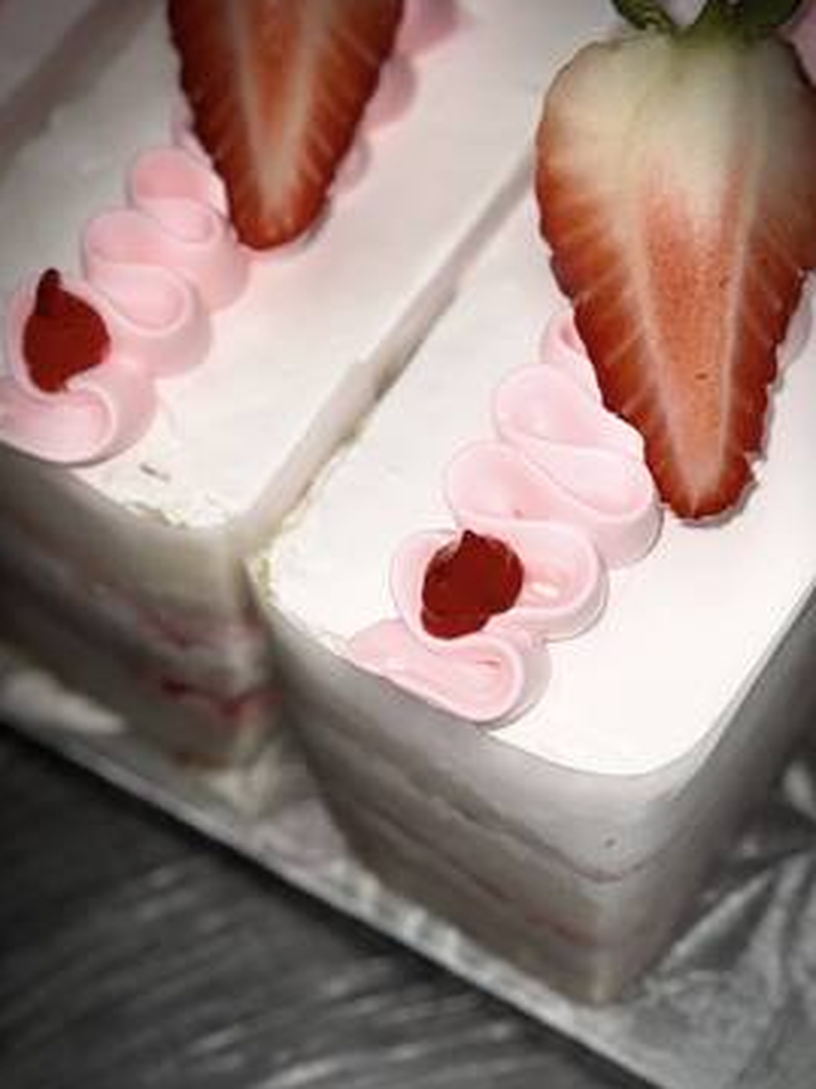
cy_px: 554
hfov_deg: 15.1
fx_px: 3082
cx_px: 437
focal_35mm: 98
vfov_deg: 20.0
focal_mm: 6.86
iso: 40
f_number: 1.78
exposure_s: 1/314
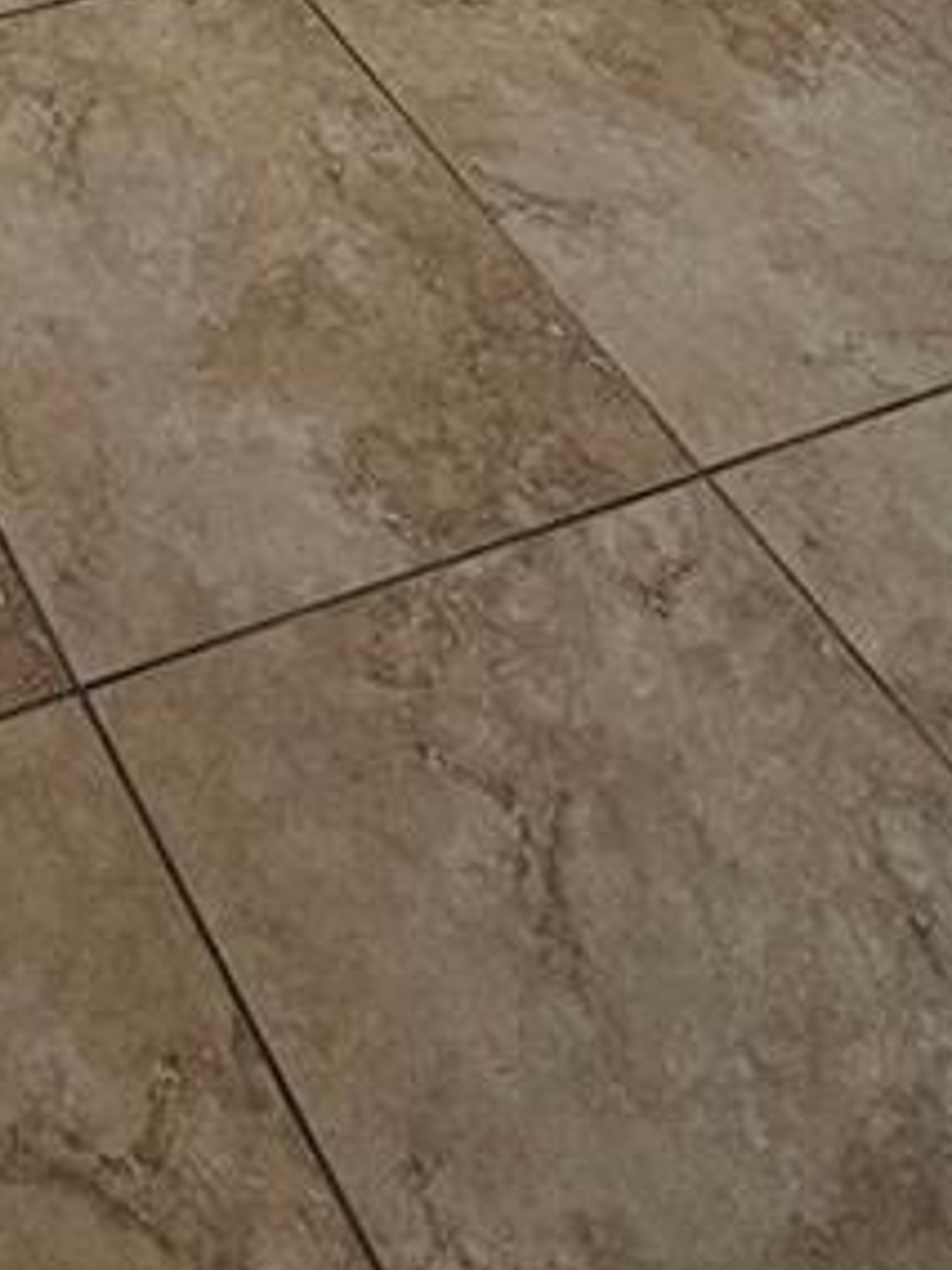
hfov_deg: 22.3
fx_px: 2017
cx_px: -438
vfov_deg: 19.6
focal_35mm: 55
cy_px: -1243
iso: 64
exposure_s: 1/60
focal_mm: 2.2
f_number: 2.2
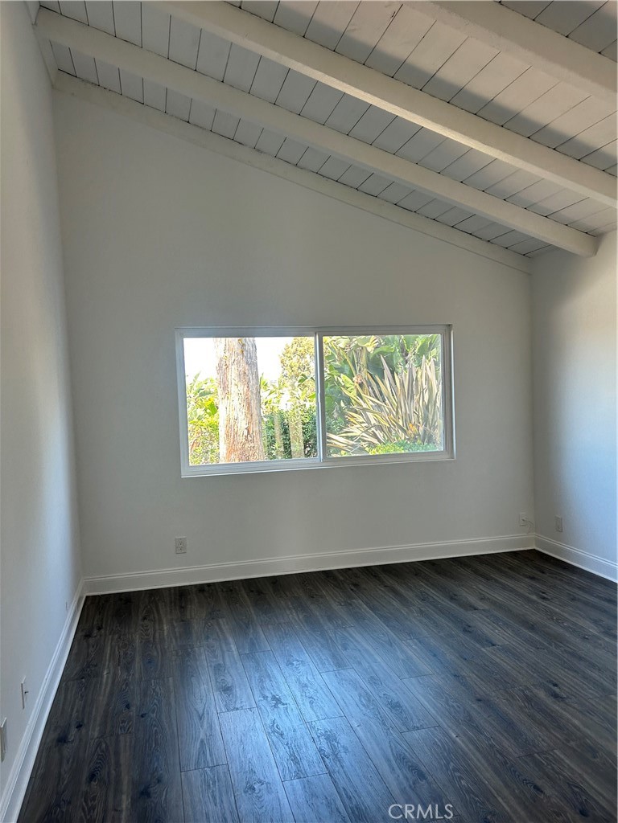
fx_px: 619
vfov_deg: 67.3
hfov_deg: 53.1
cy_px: 412
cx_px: 309
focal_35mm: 26
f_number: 1.5
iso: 100
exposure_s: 1/121
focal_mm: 5.7
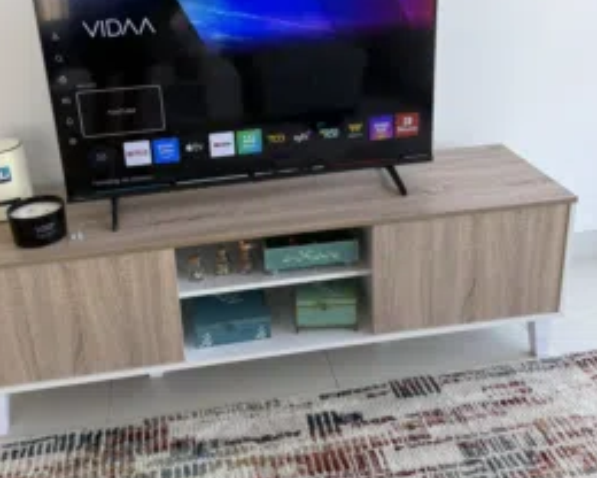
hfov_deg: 50.2
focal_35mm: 36
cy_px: 140
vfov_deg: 40.4
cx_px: 266
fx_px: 636
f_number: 1.78
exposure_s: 1/180
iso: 100
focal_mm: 6.76
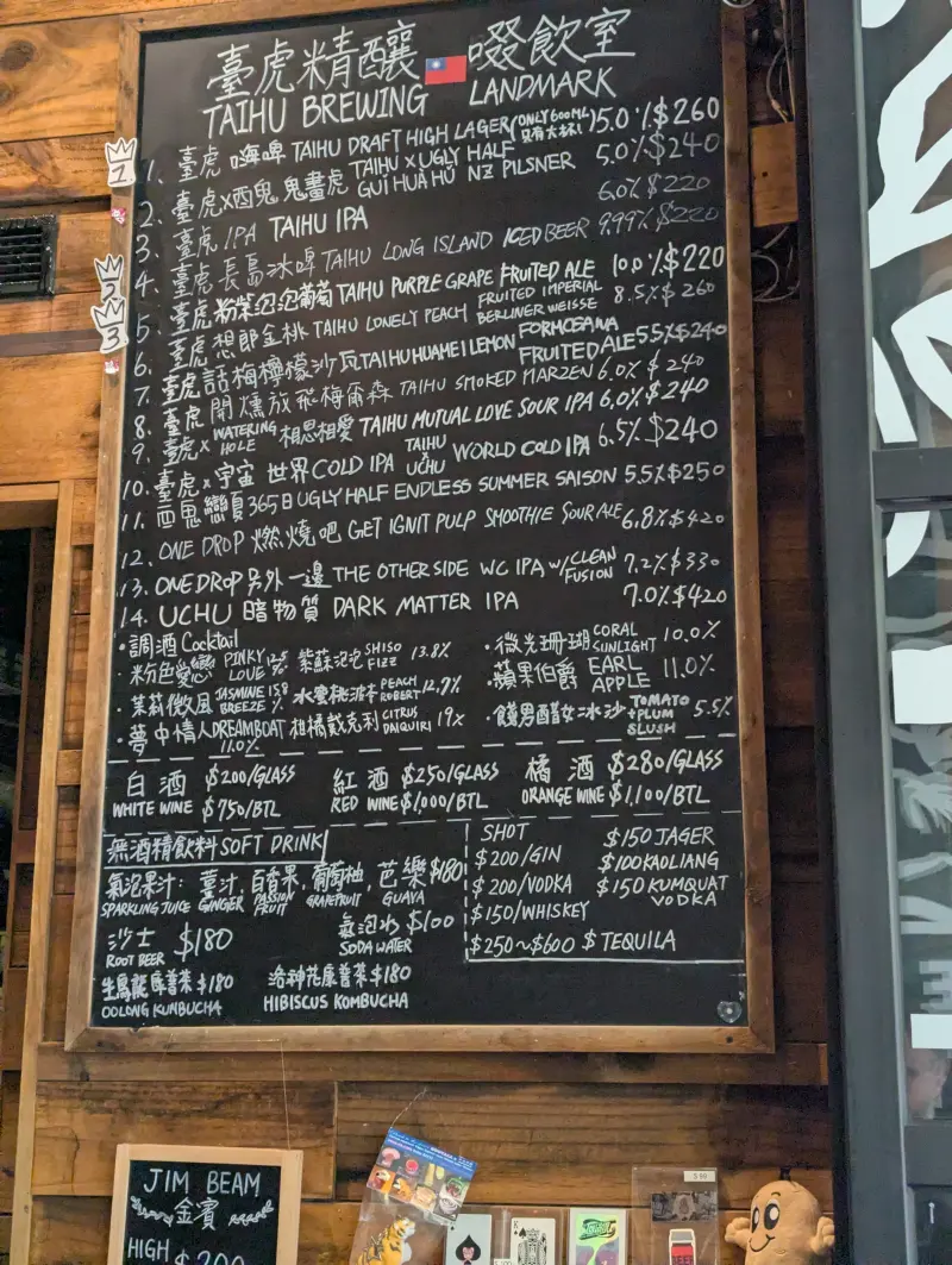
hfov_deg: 30.3
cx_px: 476
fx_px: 1756
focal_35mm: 48
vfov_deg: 39.6
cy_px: 632
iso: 990
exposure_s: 1/319
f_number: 1.85
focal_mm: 6.81
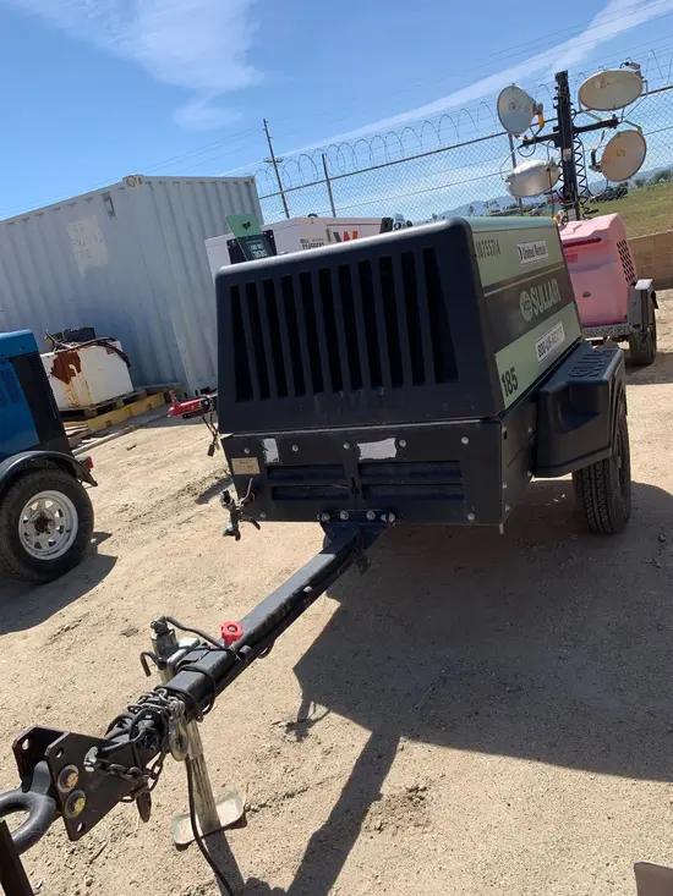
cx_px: 336
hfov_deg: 53.1
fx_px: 674
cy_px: 448
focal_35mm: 26
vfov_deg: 67.3
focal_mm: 4.25
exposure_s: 1/1953
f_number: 1.8
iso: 25
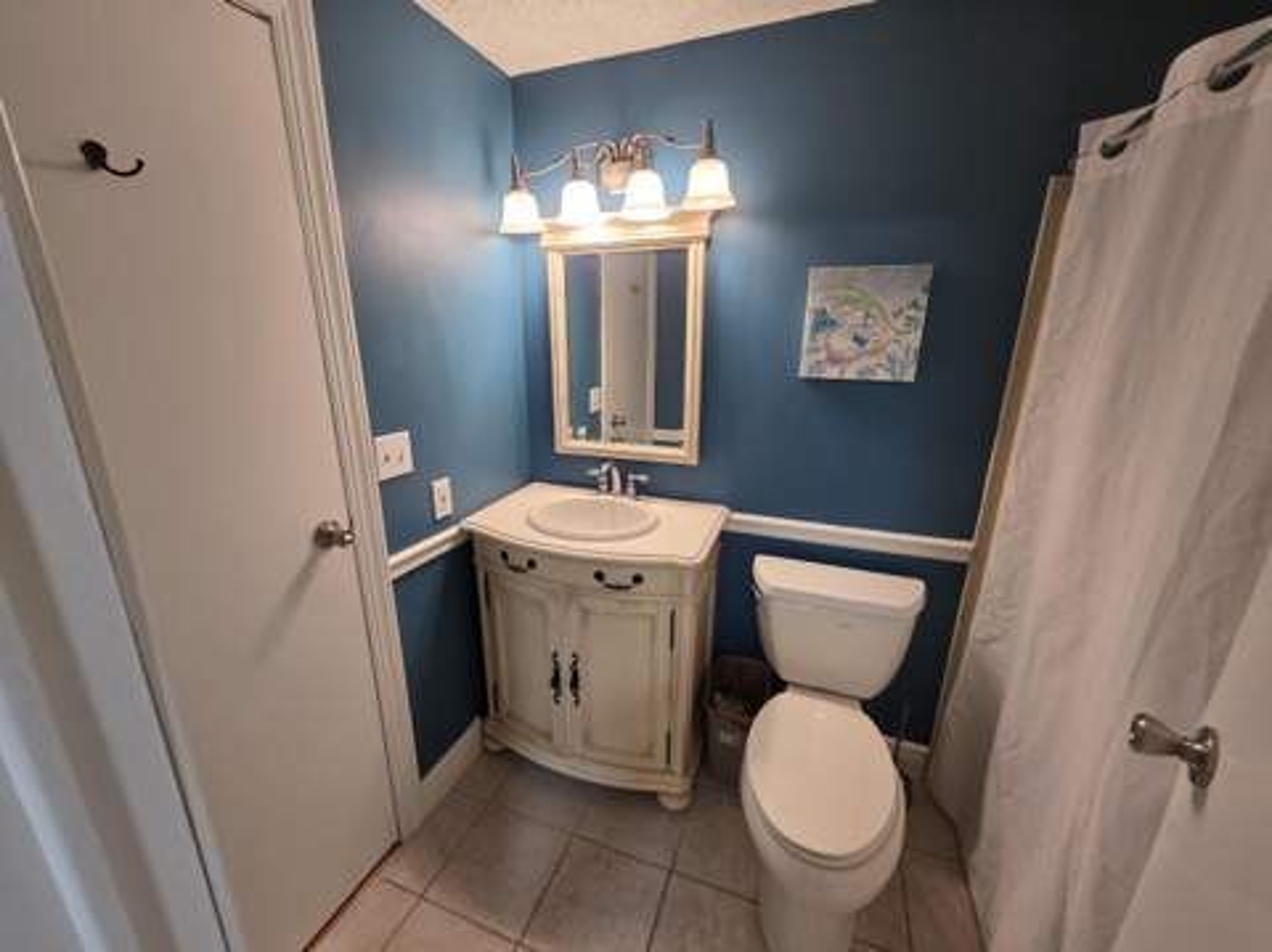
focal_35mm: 13
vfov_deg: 89.8
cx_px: 636
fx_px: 477
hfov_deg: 106.2
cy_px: 476
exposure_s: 1/120
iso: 200
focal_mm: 2.2
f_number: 1.9
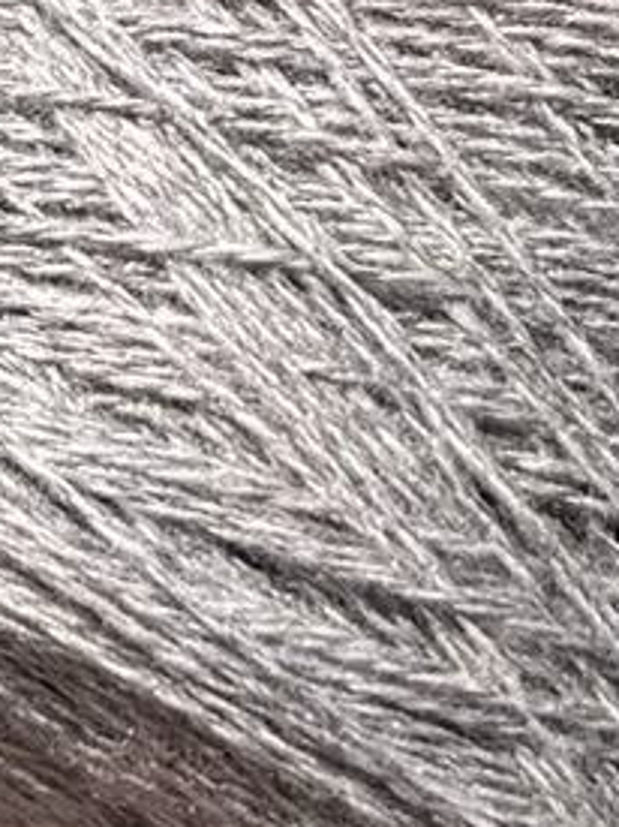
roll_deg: -2.4
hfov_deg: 8.1
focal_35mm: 179
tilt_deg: +26.1
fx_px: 4271
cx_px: 944
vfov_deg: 11.0
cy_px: 147
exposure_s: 1/6711
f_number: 1.78
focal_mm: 6.76
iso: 80
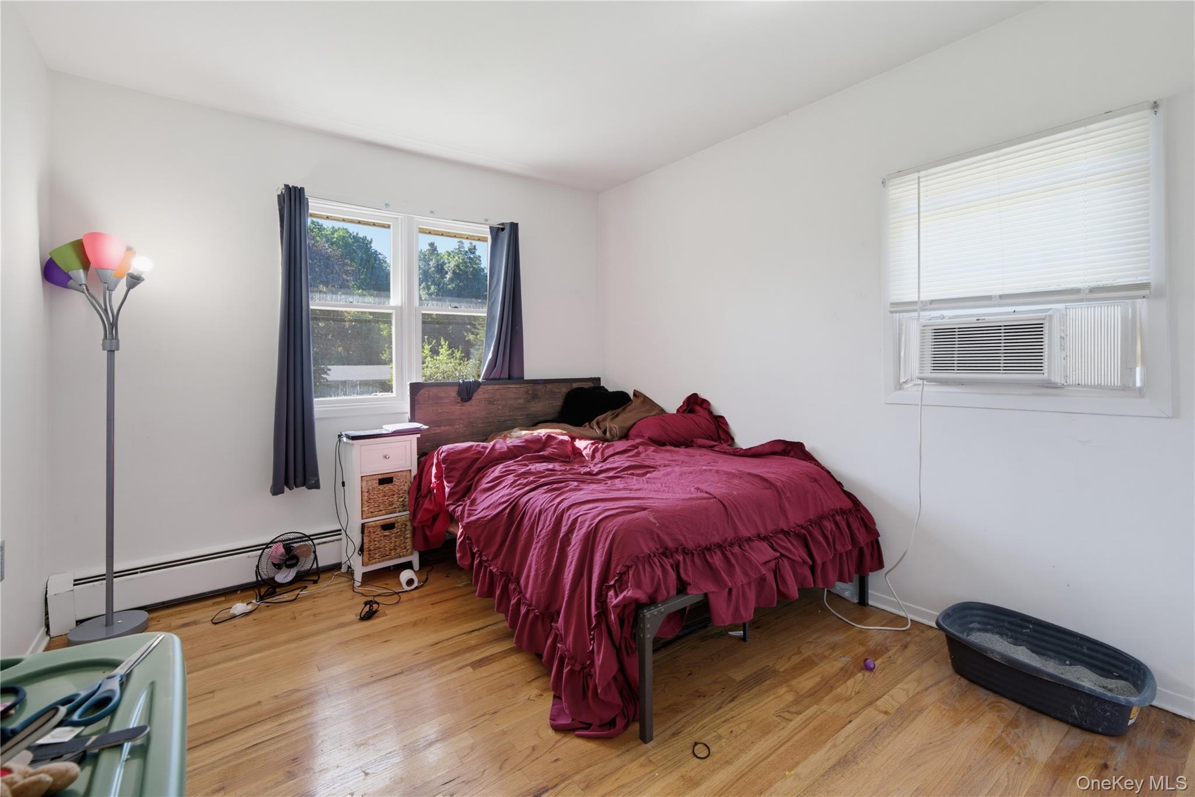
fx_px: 498
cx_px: 598
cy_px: 398
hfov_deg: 100.4
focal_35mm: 15
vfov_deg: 77.3
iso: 400
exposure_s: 1/10
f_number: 6.3
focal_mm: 15
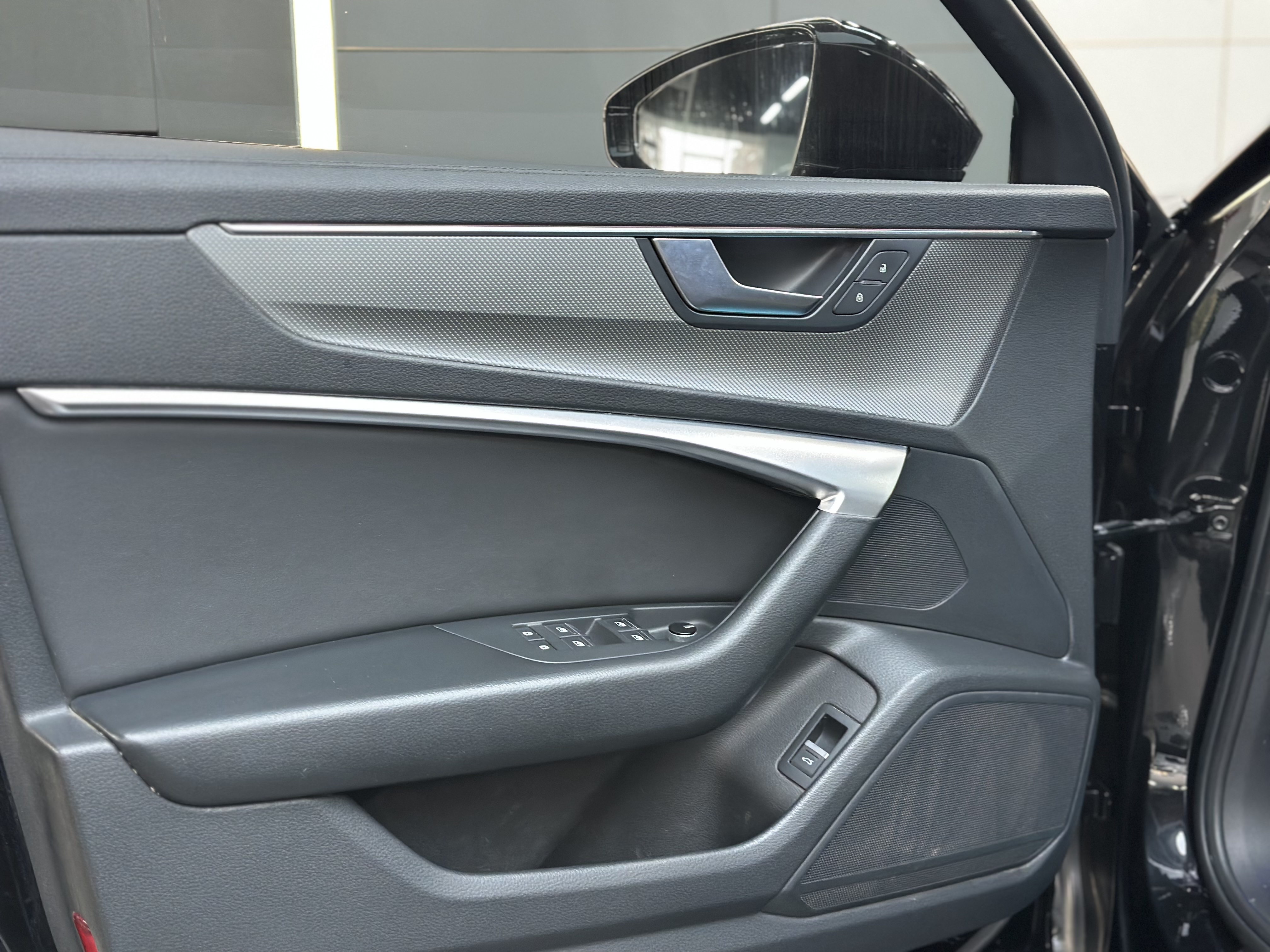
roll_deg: +1.0
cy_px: 476
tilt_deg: -11.1
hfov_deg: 39.7
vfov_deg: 30.3
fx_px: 1761
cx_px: 635
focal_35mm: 48
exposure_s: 1/50
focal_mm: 6.86
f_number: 1.78
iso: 250
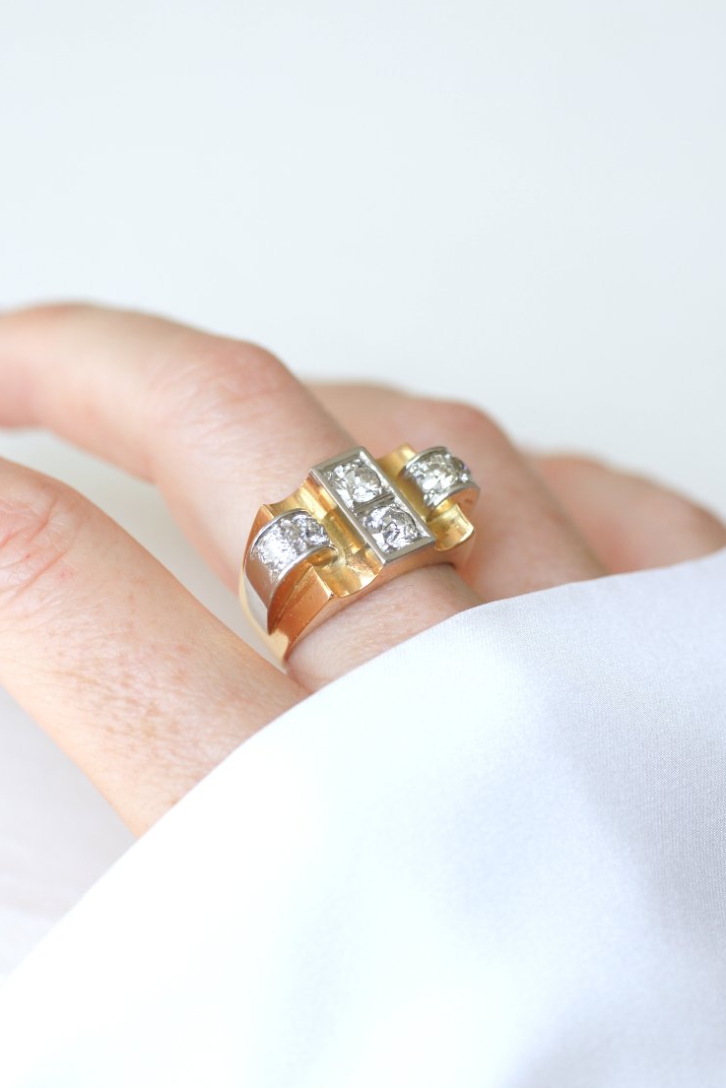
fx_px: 3447
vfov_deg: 17.9
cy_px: 541
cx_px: 361
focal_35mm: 114
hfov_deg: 12.0
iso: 200
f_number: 4.5
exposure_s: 1/160
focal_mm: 70
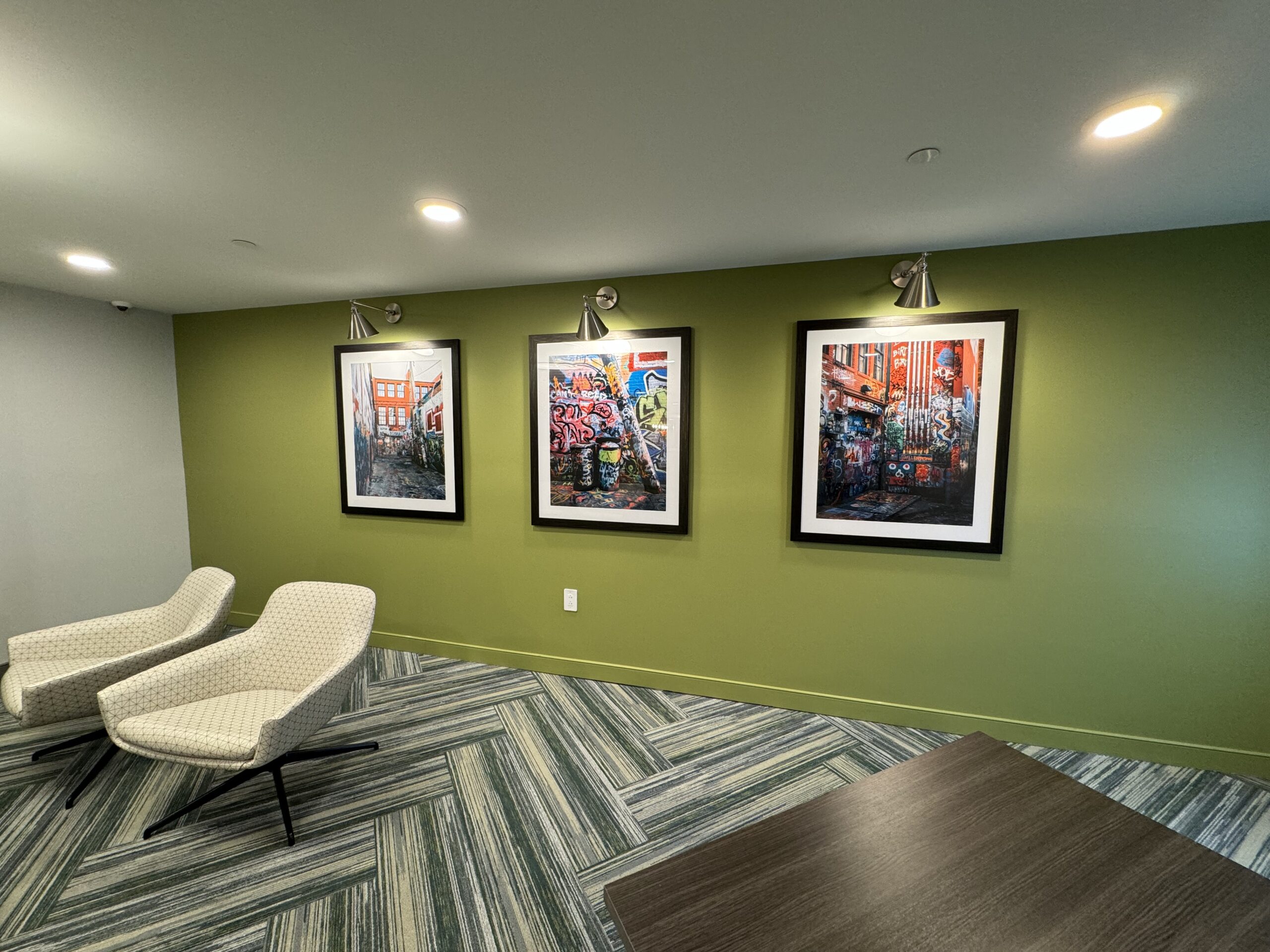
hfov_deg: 102.1
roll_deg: -0.2
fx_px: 514
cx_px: 635
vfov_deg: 85.7
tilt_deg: -6.1
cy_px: 476
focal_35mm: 14
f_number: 2.2
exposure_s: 1/60
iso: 160
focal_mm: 2.22
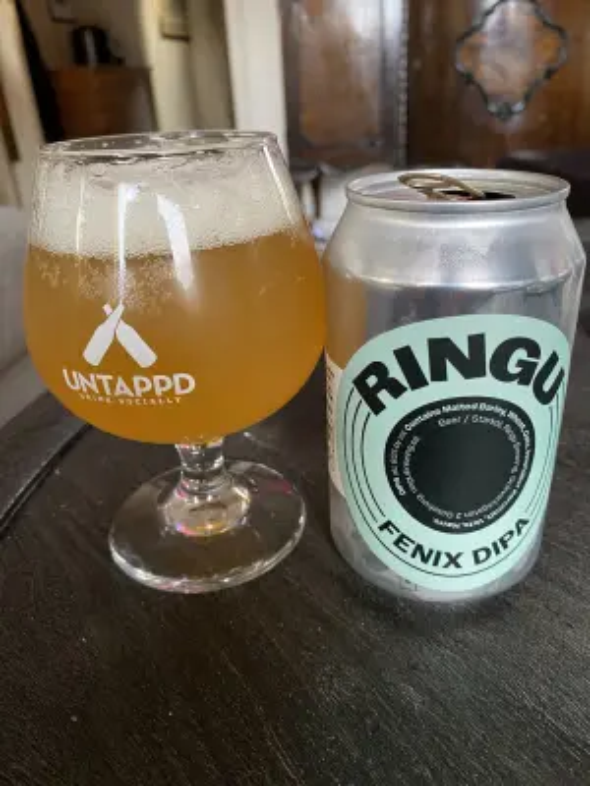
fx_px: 591
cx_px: 295
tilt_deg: -25.9
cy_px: 393
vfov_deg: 67.3
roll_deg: +3.3
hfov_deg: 53.1
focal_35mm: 26
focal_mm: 4.25
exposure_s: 1/33
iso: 400
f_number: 1.8
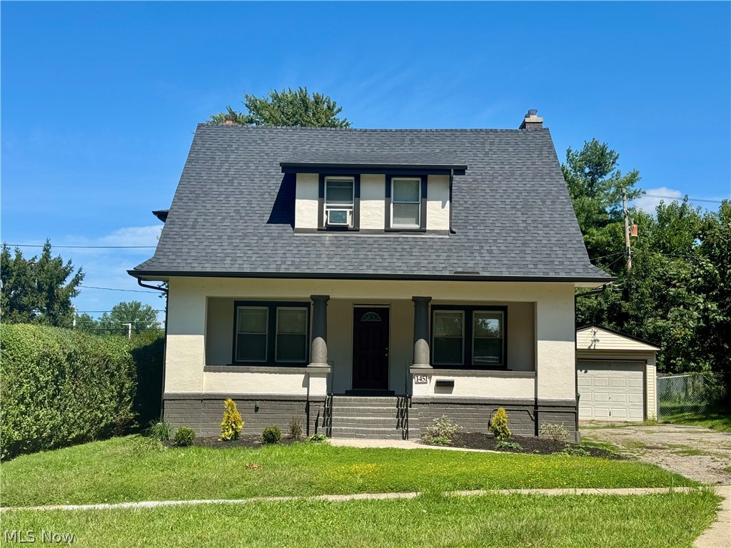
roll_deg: -0.9
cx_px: 366
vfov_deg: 30.3
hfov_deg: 39.7
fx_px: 1014
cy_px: 274
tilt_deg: +4.7
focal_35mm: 48
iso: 64
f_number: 1.78
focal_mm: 6.76
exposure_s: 1/3817
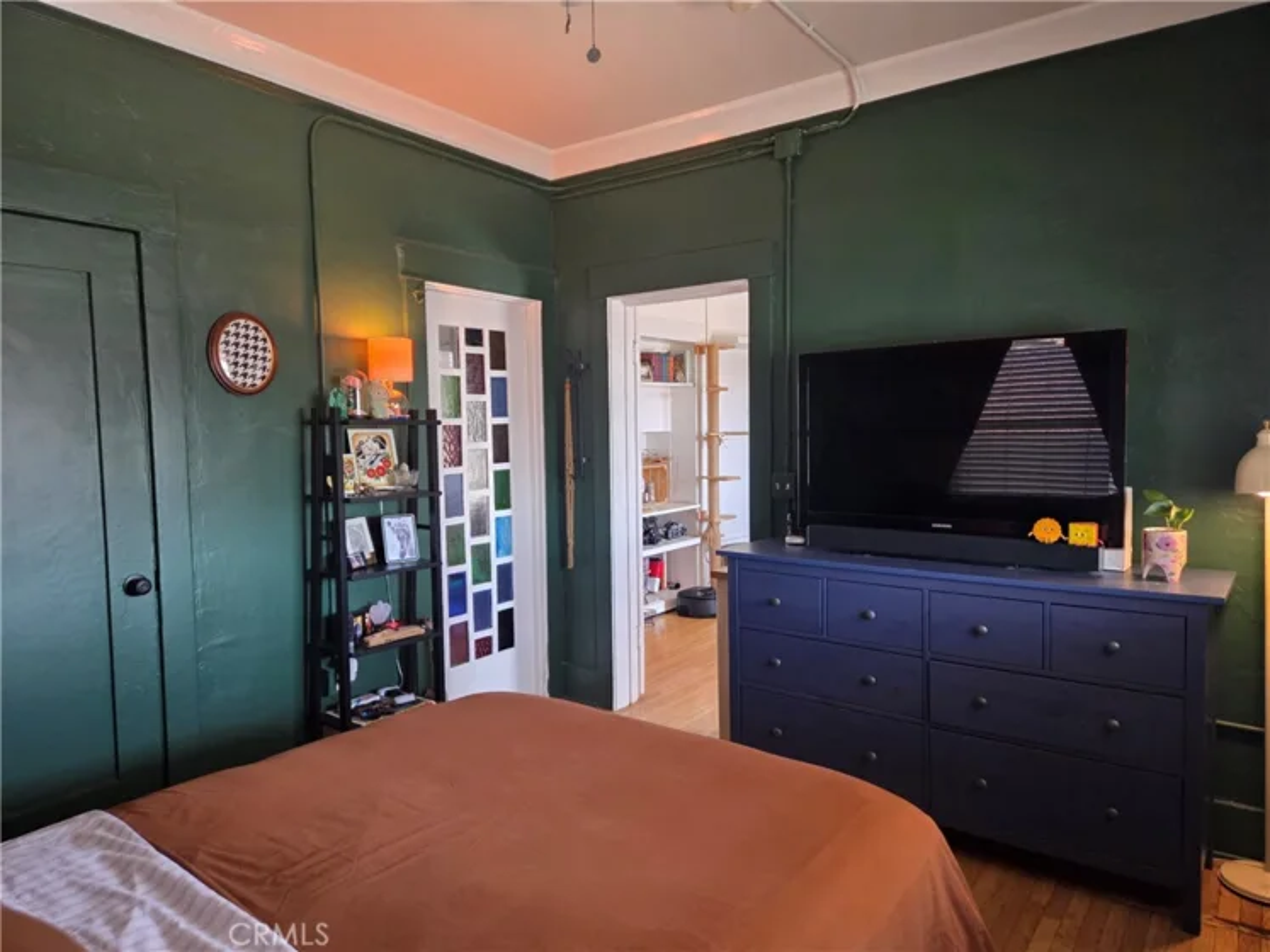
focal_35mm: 23
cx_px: 635
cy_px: 476
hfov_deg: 73.9
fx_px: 844
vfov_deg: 58.9
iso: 400
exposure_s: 1/100
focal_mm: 5.4
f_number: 1.8
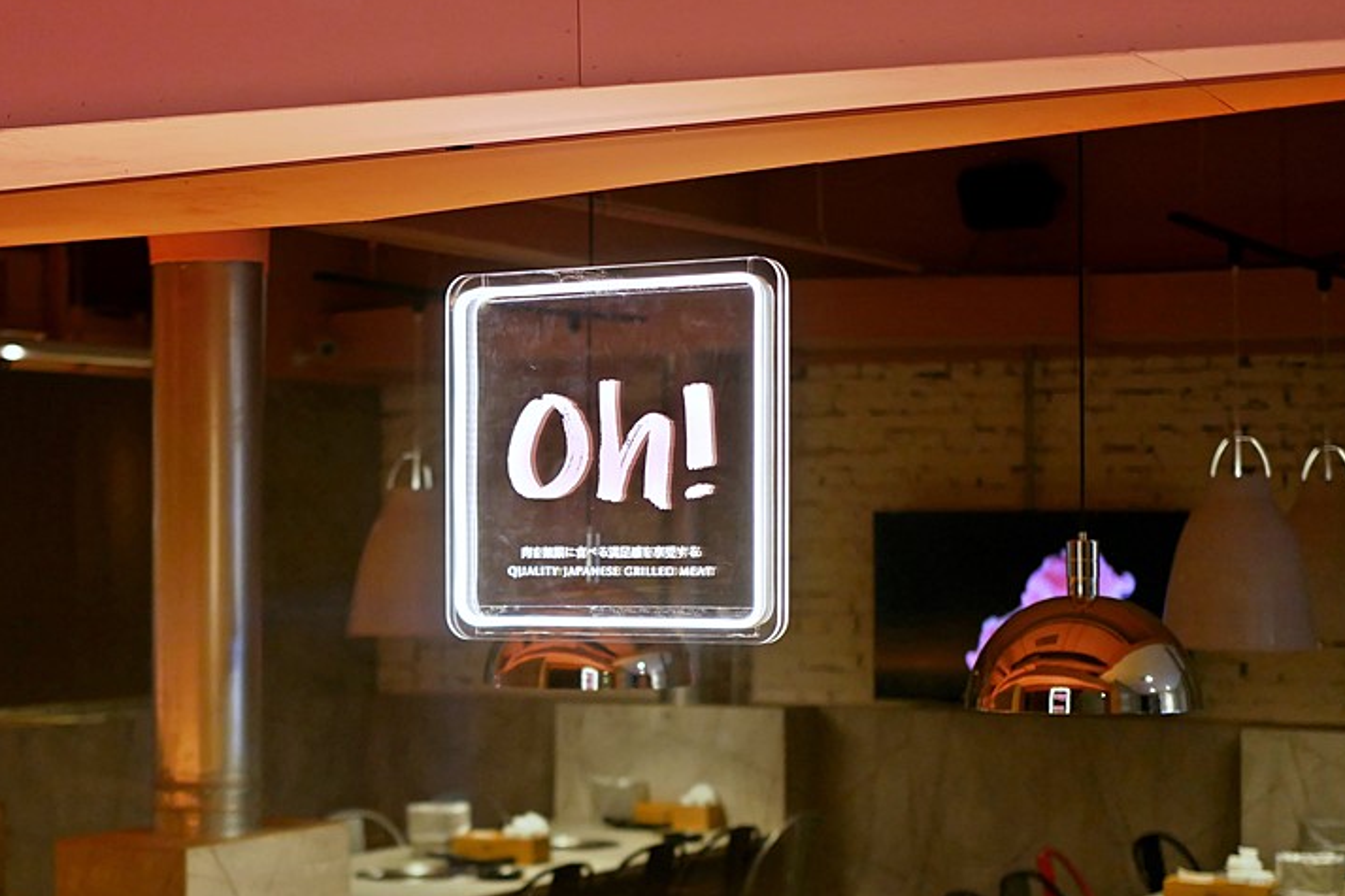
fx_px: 2727
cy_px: 597
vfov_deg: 18.6
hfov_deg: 27.6
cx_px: 472
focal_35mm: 73
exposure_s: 1/60
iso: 500
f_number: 1.8
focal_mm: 25
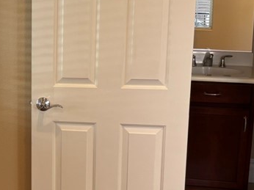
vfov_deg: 19.1
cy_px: 97
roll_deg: +0.3
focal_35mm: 77
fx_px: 565
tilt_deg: -10.8
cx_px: -4
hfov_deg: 24.2
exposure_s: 1/120
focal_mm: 5.96
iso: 125
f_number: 1.6
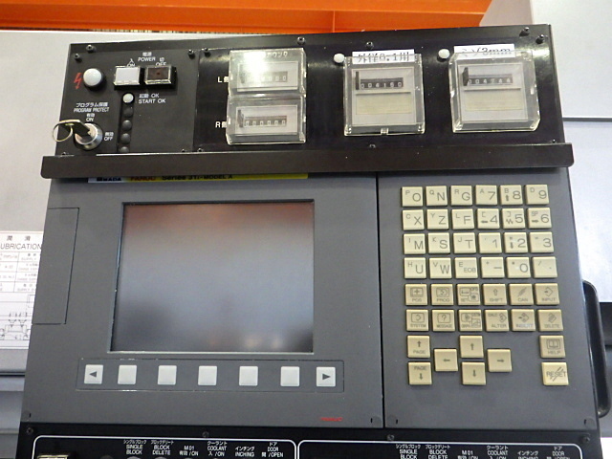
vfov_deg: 49.7
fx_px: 495
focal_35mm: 28
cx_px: 306
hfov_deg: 63.4
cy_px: 230
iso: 1250
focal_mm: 5
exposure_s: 1/45
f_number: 3.5
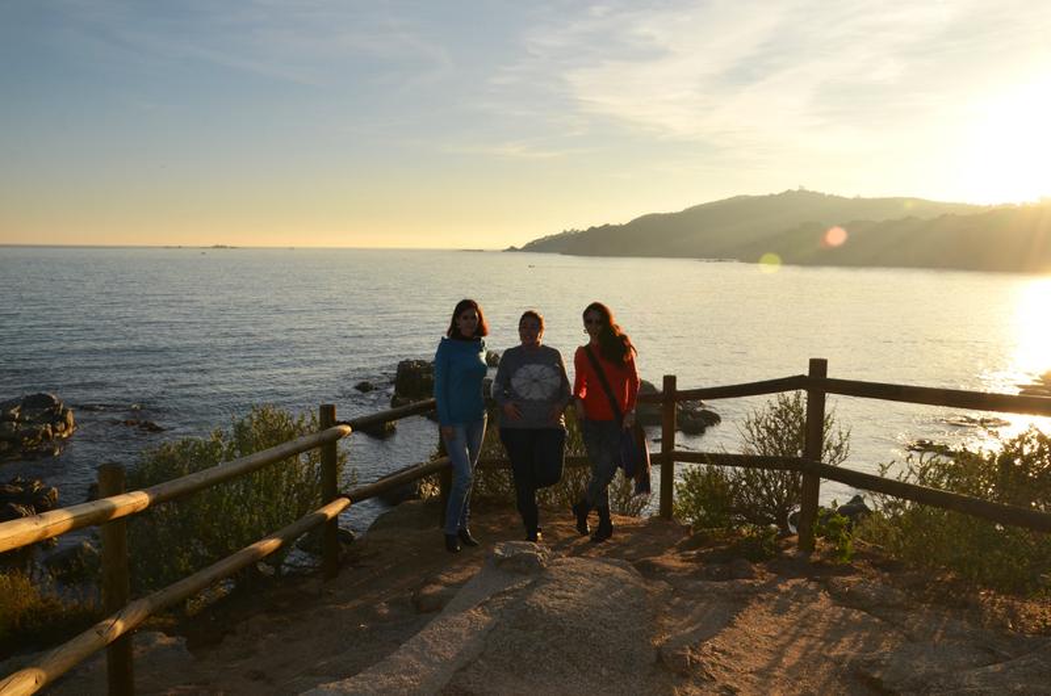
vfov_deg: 41.5
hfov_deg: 59.6
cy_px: 348
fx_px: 918
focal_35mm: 32
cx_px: 526
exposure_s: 1/250
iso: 320
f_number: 11
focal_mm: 21
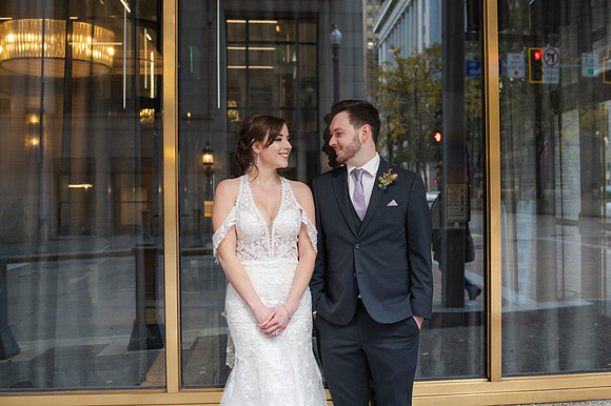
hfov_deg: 49.7
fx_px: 659
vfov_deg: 34.3
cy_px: 186
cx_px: 330
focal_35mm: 39
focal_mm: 35
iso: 1000
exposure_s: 1/400
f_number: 3.5
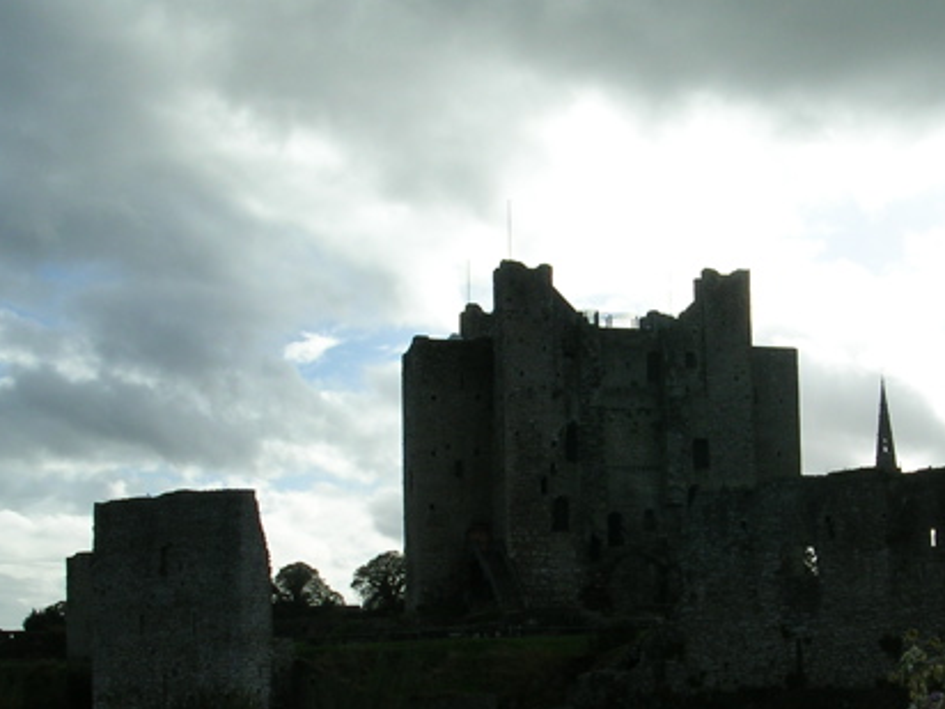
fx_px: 1611
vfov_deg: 24.6
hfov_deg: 32.4
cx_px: 635
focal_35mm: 59
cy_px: 496
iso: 50
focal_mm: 5.8
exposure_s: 1/530
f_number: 5.6
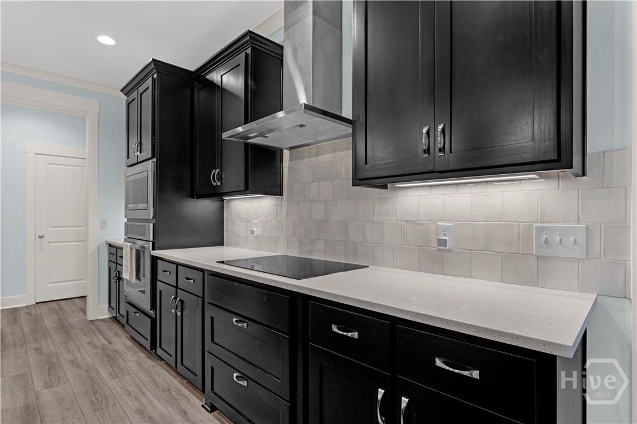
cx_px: 318
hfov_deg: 95.0
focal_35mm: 16
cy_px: 212
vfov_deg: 72.0
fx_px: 292
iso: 100
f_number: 7.1
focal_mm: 11
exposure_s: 1/2
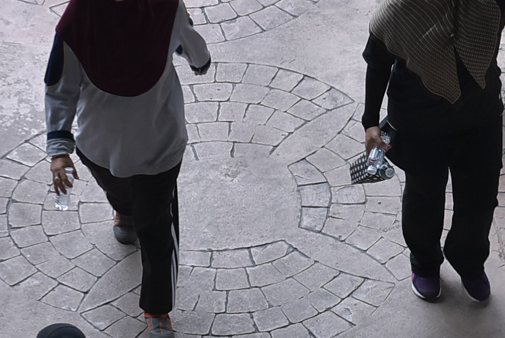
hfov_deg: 7.9
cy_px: 244
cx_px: 583
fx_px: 3636
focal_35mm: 259
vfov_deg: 5.3
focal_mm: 50
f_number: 4.5
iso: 400
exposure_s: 1/320
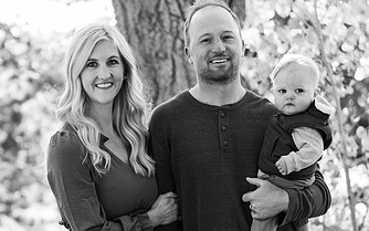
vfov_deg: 10.5
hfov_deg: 16.7
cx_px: 80
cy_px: 207
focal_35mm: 124
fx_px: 1247
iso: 200
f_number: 2.8
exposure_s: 1/200
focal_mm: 70
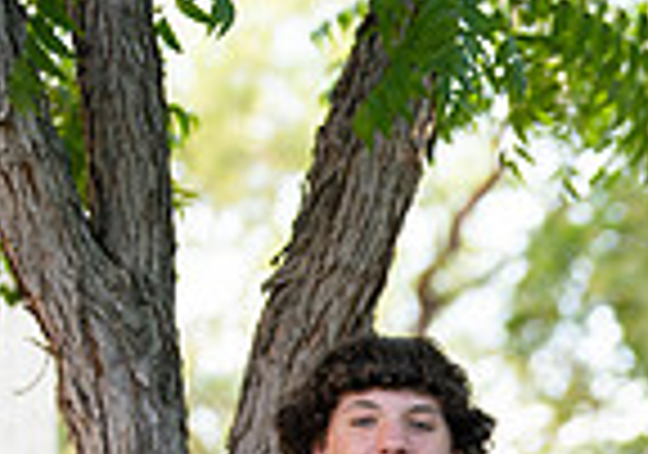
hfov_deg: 9.1
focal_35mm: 213
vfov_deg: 6.5
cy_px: 878
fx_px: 3896
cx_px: 1138
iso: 200
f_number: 1.2
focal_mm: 50
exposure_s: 1/1000
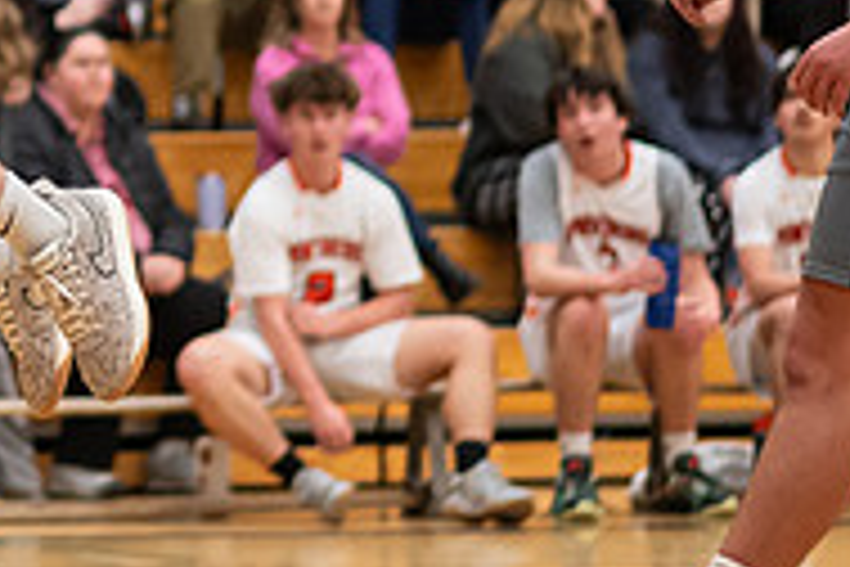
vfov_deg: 4.3
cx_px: -417
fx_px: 7579
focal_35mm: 321
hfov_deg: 6.3
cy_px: -308
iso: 2500
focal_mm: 85
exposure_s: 1/1000
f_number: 1.8
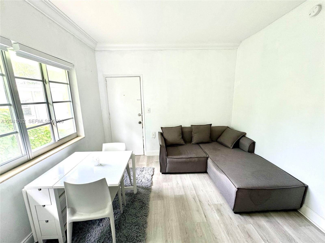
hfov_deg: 102.1
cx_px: 162
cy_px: 122
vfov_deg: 85.7
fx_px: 131
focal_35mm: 14
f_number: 2.2
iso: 160
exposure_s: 1/99
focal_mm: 2.22
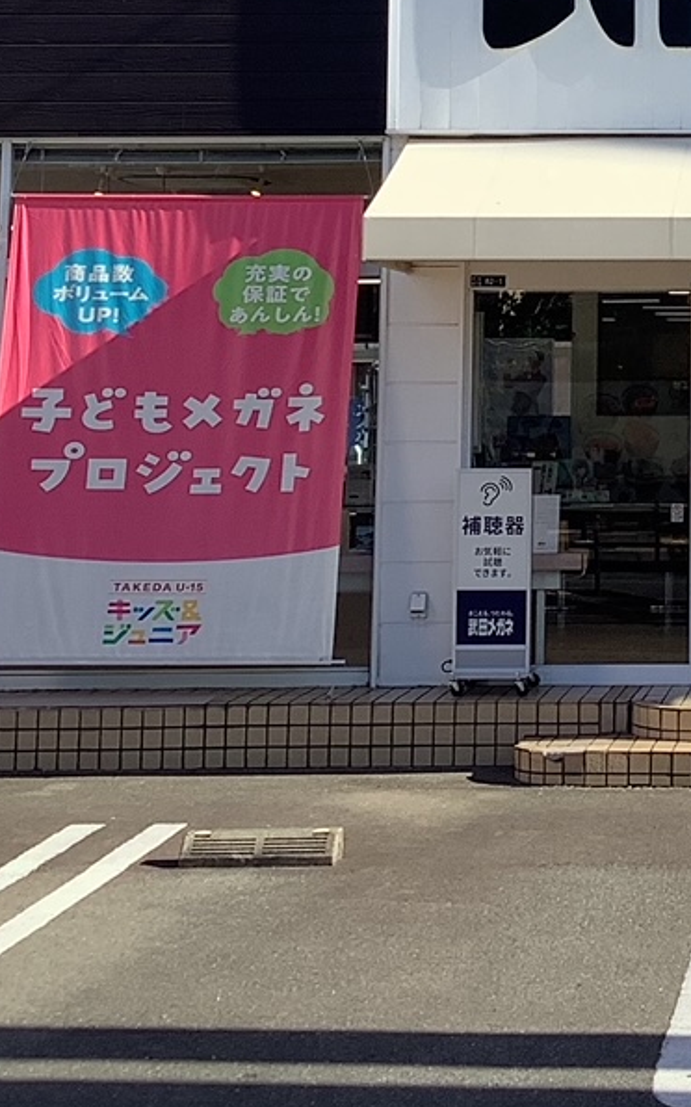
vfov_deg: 22.4
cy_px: 69
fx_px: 2714
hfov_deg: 14.0
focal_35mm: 90
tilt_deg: +6.6
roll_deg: -1.0
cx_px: 866
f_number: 2.4
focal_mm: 3.3
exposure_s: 1/708
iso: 25
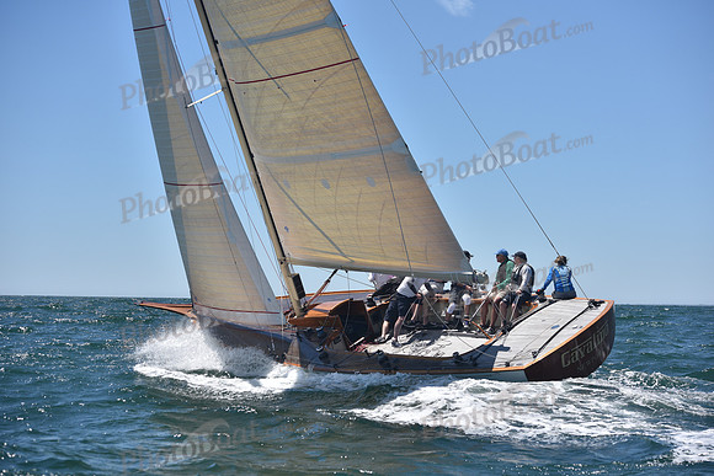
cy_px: 238
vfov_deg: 19.5
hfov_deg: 28.8
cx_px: 357
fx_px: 1389
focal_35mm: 70
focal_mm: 70
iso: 200
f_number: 4.5
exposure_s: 1/1000
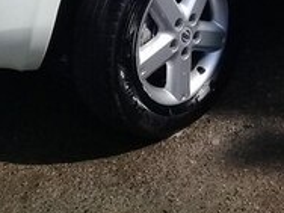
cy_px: -152
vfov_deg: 12.6
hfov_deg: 17.8
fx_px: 894
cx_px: 254
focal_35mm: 109
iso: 50
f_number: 2.2
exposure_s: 1/1613
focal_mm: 3.3
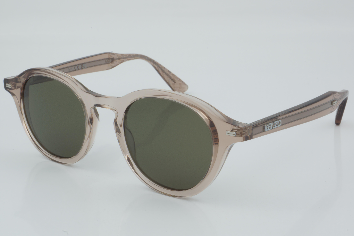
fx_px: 737
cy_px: 118
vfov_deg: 18.2
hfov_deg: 27.0
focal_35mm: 75
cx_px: 177
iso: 100
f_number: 32
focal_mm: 50
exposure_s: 1/3
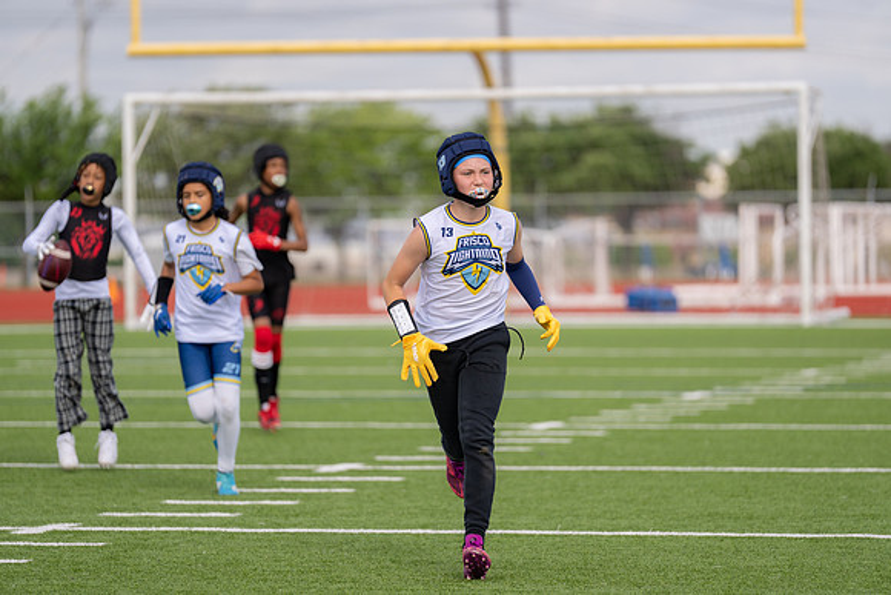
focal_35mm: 200
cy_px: 298
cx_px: 446
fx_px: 4951
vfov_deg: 6.9
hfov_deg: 10.3
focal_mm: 200
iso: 100
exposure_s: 1/1250
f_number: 2.8
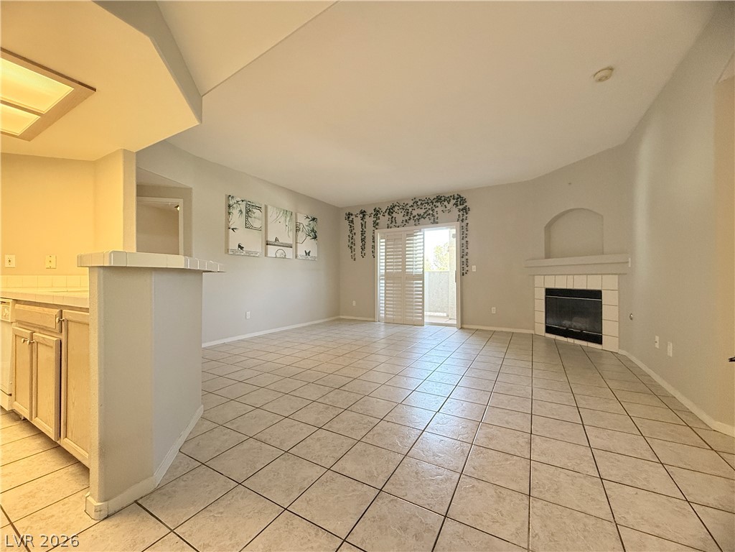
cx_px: 368
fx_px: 297
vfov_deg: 85.7
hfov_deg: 102.1
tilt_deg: -0.3
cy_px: 276
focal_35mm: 14
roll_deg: +0.1
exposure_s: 1/120
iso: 320
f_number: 2.2
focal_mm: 2.22
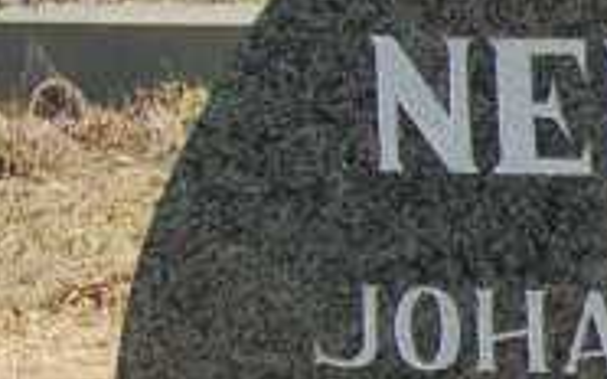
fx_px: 4563
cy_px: 381
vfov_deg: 4.7
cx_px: 1779
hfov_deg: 6.9
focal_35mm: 276
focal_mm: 28
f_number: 6.3
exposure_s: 1/250
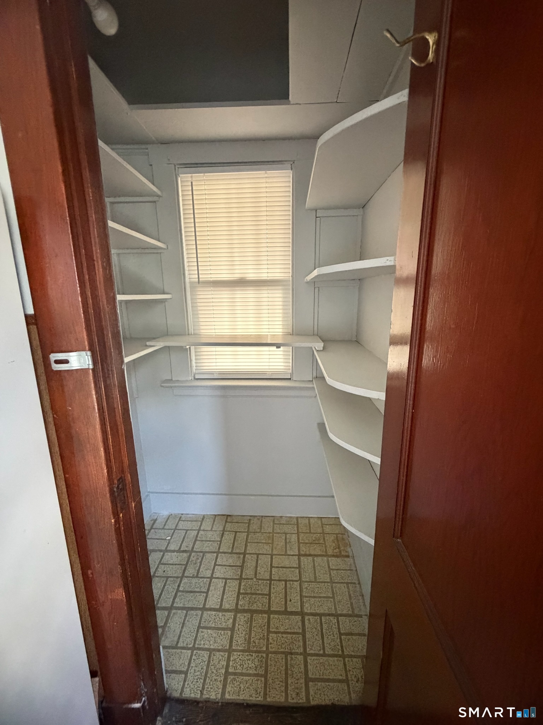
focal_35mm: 14
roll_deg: +0.4
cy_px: 362
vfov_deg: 102.1
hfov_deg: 85.7
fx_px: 293
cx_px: 272
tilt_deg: -11.9
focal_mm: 2.22
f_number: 2.2
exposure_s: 1/60
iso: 1000
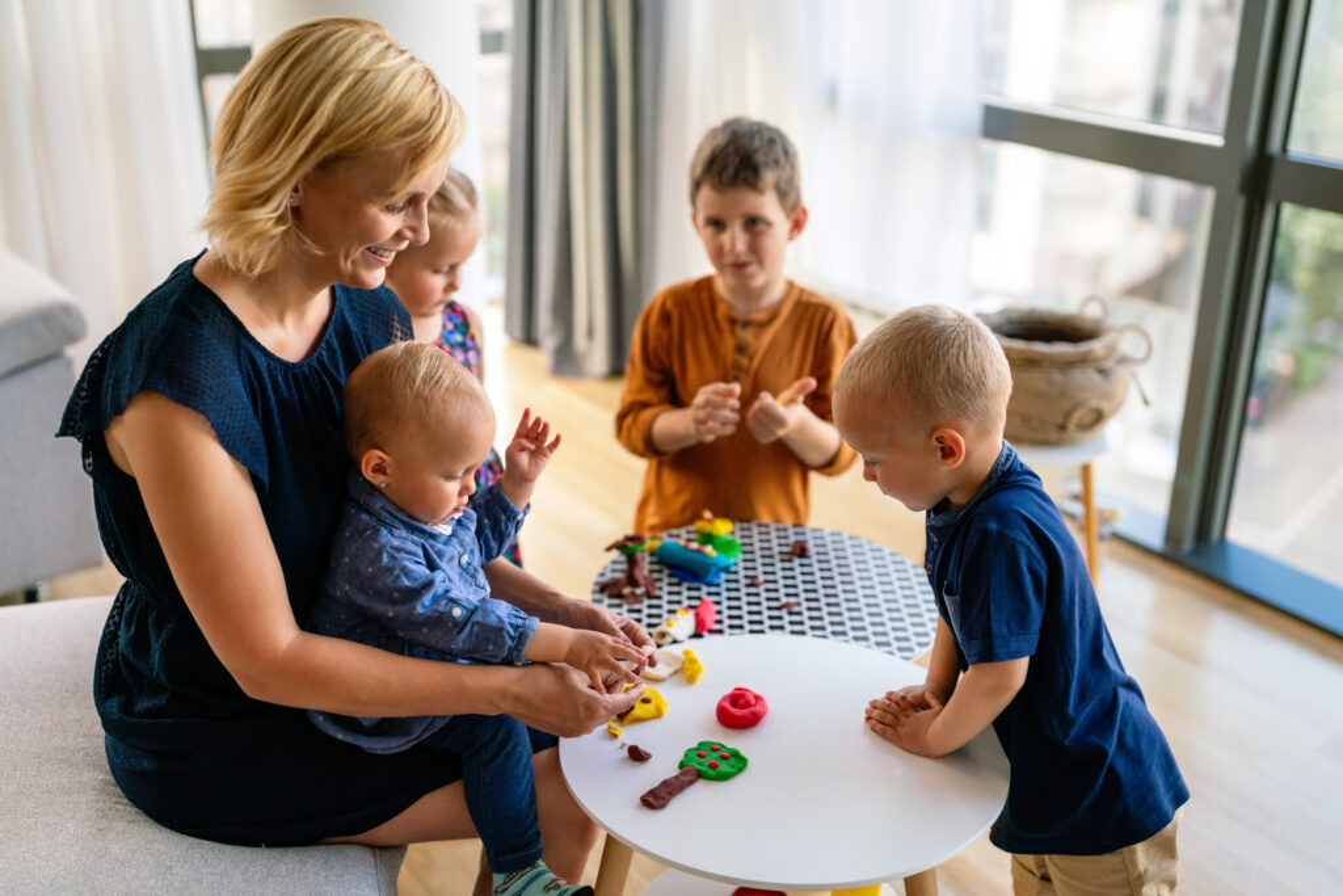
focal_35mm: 40
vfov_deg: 33.4
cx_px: 672
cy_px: 448
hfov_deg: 48.5
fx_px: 1492
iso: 320
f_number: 1.8
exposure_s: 1/500
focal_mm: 40
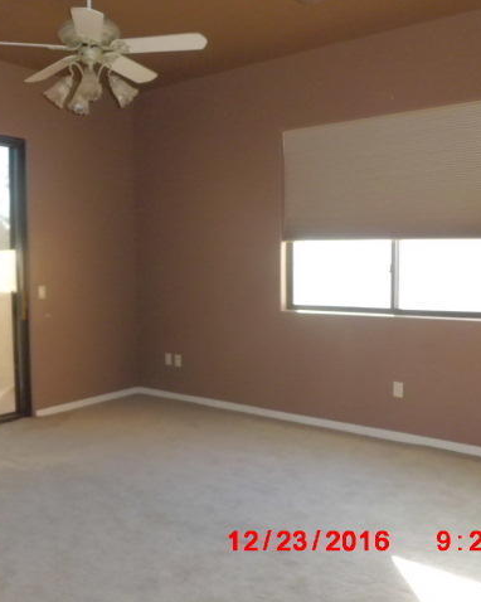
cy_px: 301
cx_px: 164
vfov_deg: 52.9
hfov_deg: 42.8
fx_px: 605
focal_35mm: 34
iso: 200
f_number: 2.8
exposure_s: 1/100
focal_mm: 4.7
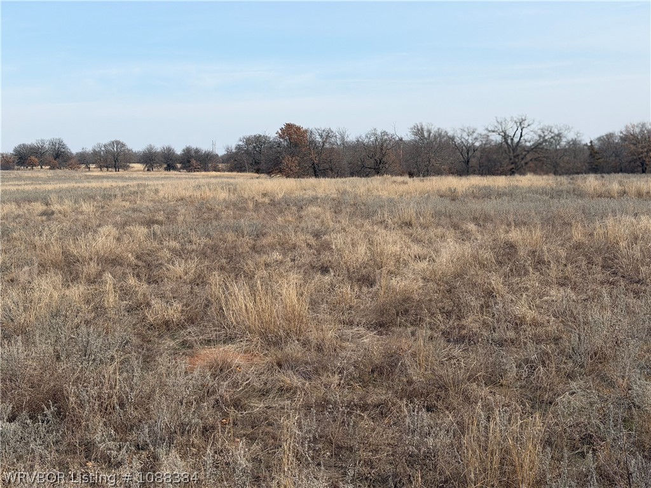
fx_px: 903
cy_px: 244
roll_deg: +1.8
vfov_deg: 30.3
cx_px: 326
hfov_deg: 39.7
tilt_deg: -3.9
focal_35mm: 48
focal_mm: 6.76
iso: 64
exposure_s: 1/4587
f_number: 1.78
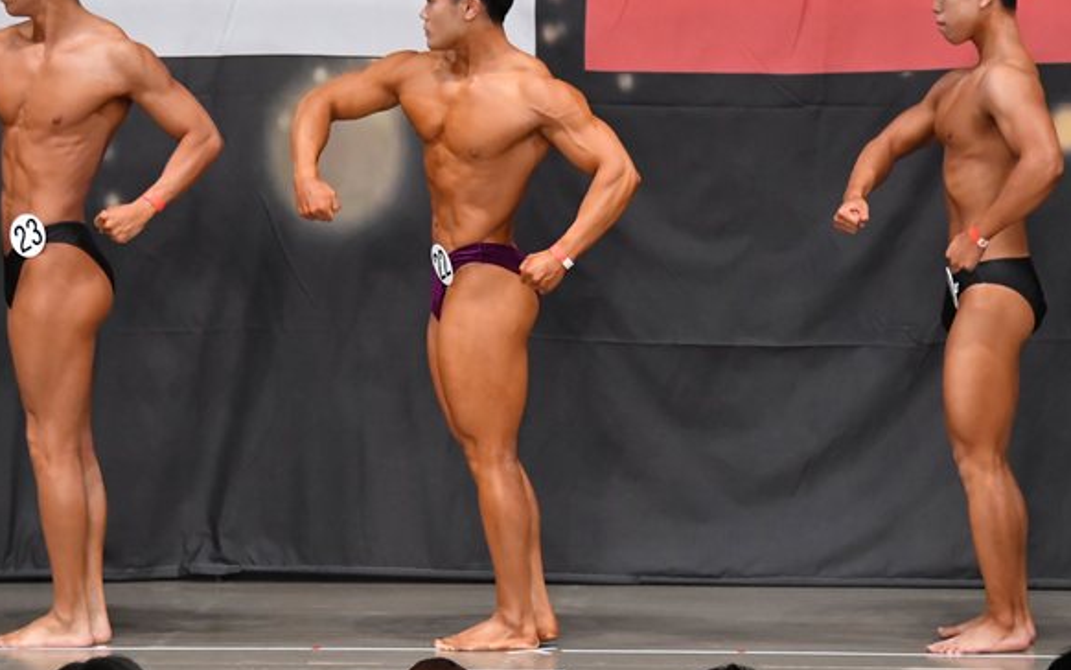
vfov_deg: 4.8
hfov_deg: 7.7
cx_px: 525
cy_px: 313
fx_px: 7999
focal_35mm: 274
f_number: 5.6
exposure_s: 1/400
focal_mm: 135
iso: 5000
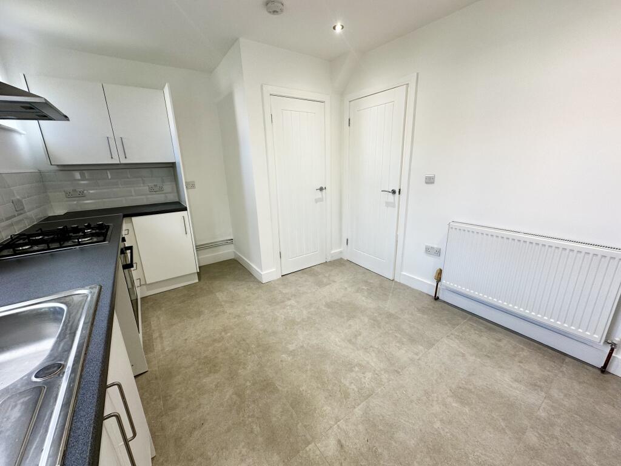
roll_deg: +1.6
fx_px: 251
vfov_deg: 85.7
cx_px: 310
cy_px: 233
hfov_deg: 102.1
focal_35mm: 14
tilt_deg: -15.7
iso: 64
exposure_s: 1/100
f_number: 2.2
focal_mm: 2.22
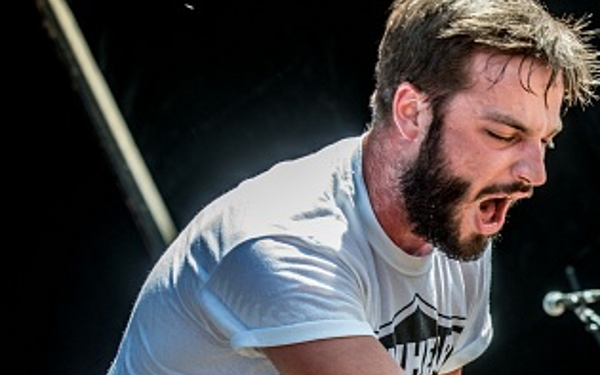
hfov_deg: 12.7
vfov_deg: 8.0
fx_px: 2666
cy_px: 397
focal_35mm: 163
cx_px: 630
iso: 80
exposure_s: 1/100
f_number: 5.6
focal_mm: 70
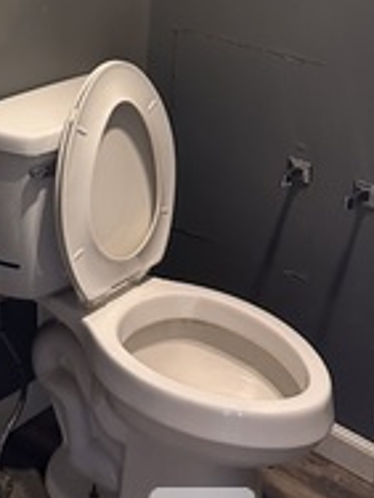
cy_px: -69
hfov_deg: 22.7
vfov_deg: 27.3
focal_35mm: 64
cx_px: 81
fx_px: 922
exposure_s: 1/40
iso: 1000
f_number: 1.78
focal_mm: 6.86
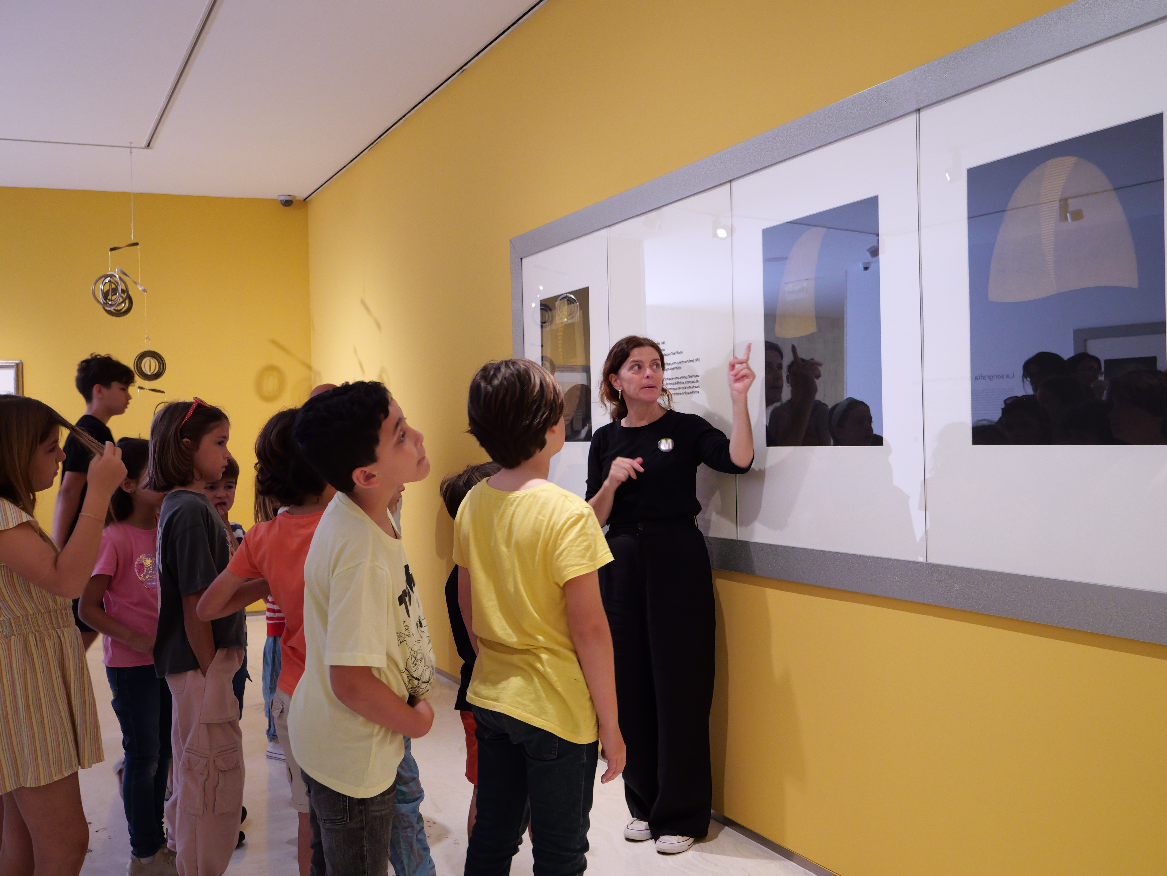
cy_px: 438
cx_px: 584
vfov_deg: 44.2
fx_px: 1079
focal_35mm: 32
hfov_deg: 56.8
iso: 1600
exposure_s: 1/50
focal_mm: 16
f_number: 3.3
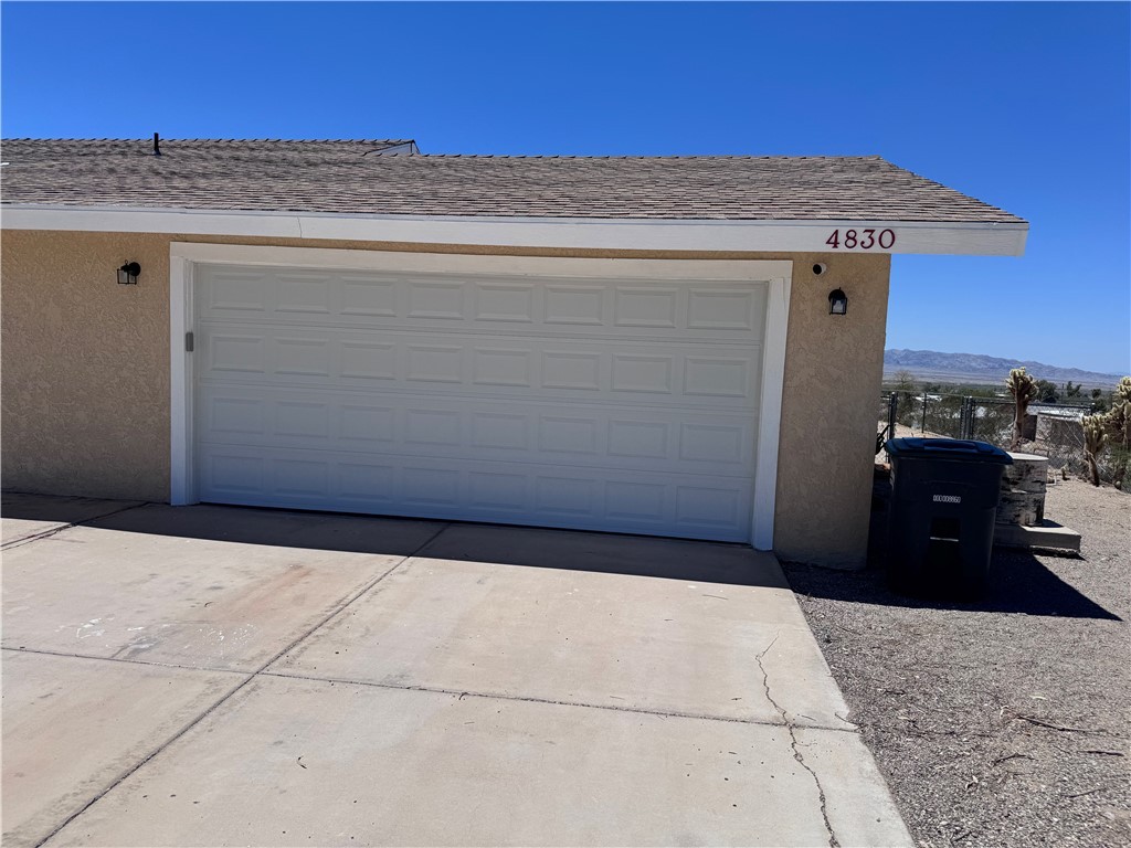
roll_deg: -2.7
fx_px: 784
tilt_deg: -6.7
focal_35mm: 24
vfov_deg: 56.8
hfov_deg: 71.6
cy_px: 424
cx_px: 566
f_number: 1.78
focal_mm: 6.76
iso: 80
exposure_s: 1/10417
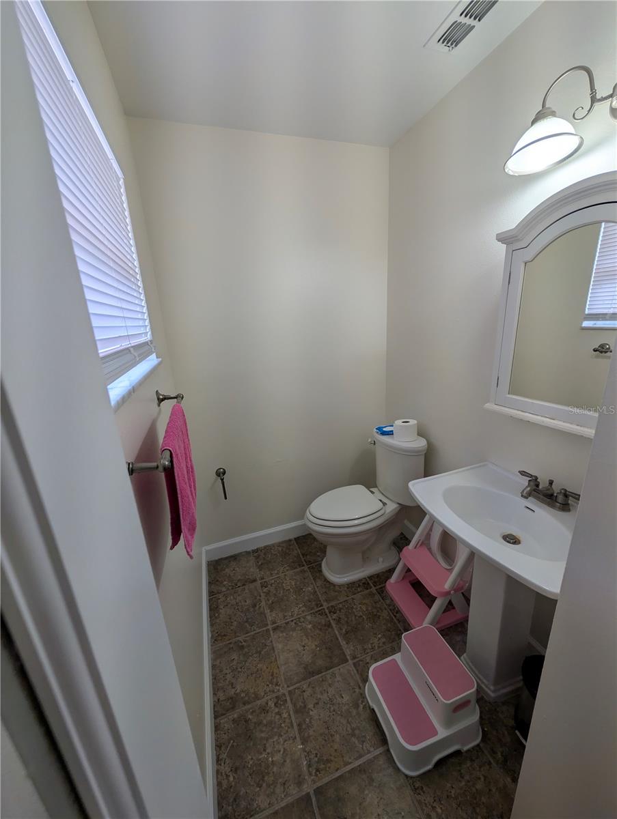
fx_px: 285
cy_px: 410
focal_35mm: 12
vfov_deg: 110.5
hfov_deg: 94.6
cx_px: 308
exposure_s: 1/175
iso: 53
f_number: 1.7
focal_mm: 2.02
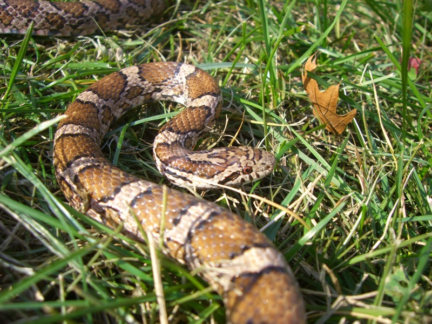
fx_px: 474
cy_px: 162
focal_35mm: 38
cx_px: 216
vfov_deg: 37.7
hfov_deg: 49.0
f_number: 2.7
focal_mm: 6.2
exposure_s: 1/400
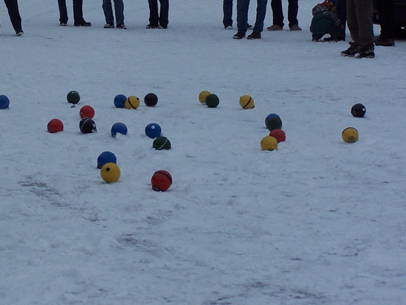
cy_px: 102
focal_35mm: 152
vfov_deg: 9.8
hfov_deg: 13.0
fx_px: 1782
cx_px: 125
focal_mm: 17.5
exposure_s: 1/250
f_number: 3.2
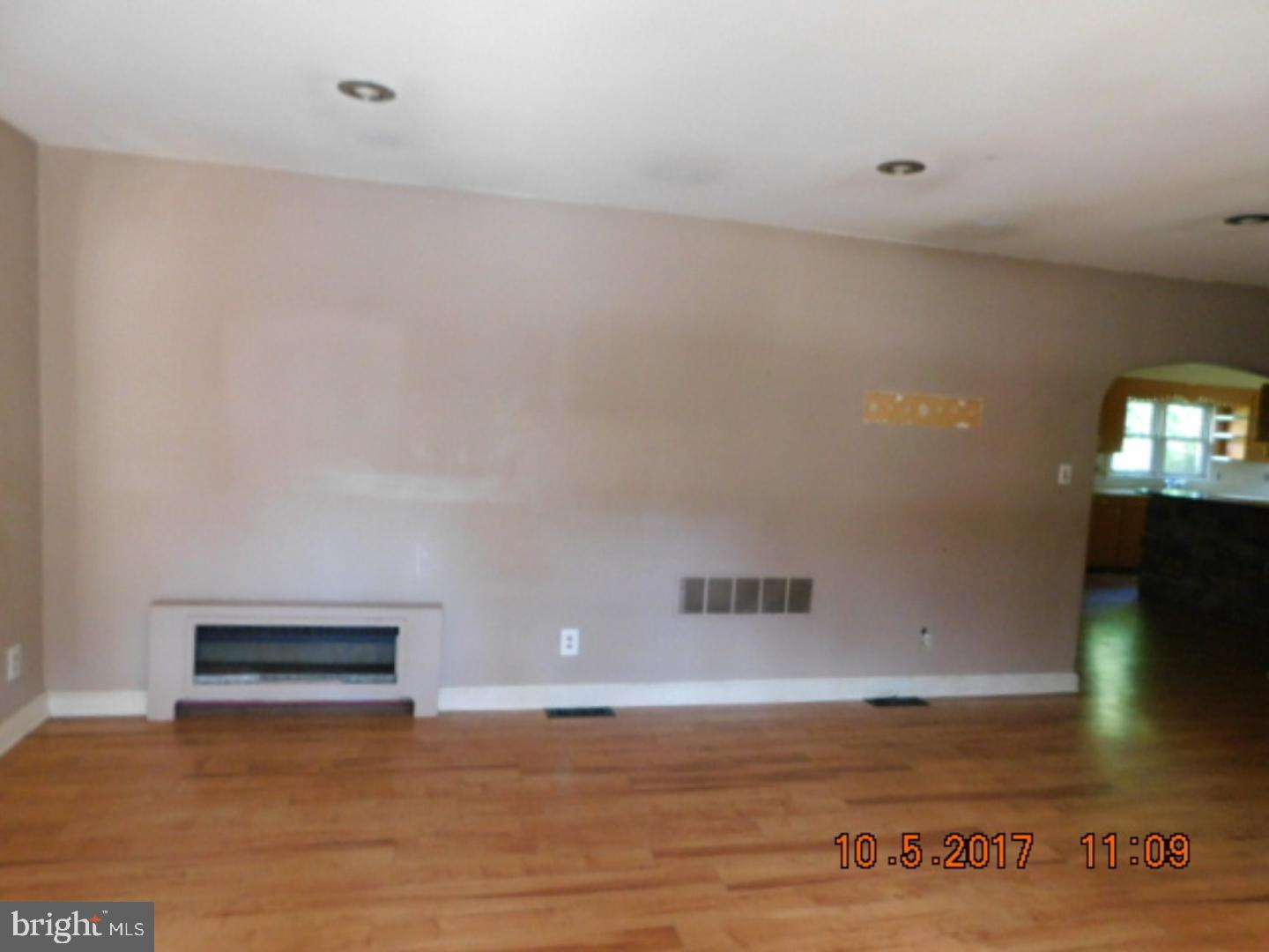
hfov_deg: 73.9
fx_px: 843
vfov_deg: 58.9
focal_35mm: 23
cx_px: 634
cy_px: 476
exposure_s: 1/30
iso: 400
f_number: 3
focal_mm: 4
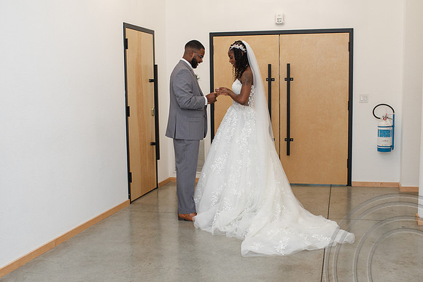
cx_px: 220
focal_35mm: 46
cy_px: 153
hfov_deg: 42.6
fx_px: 543
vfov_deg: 29.1
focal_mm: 35
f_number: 3.2
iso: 800
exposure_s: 1/200
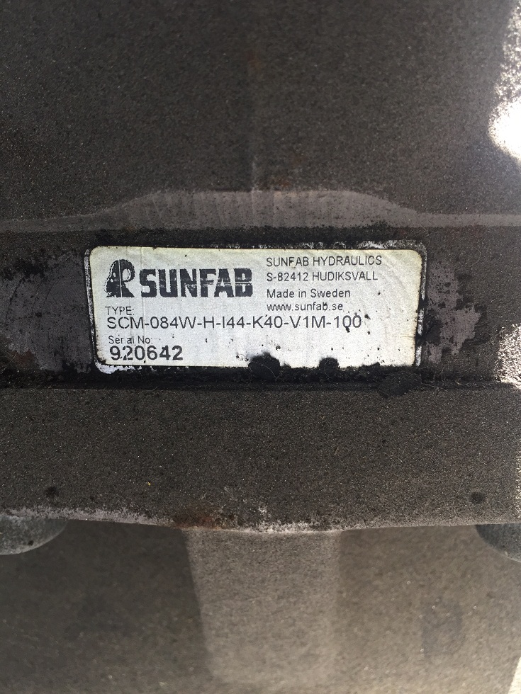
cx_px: 260
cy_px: 347
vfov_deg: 61.7
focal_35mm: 29
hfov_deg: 48.2
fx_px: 582
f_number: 2.2
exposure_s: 1/100
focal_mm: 4.15
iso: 50
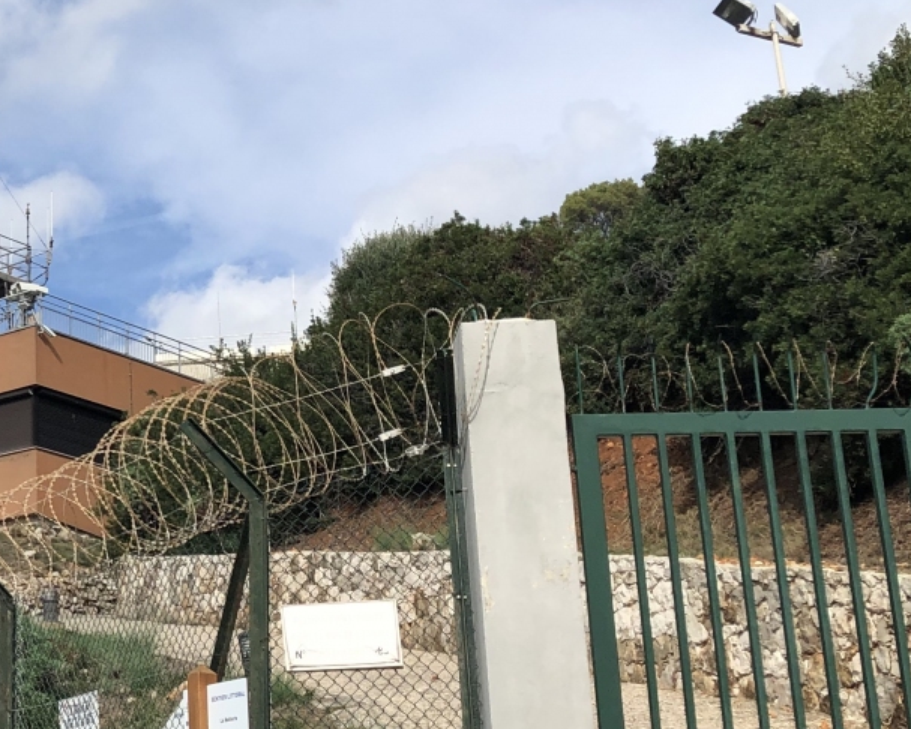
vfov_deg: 21.3
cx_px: -179
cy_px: 378
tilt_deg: +17.6
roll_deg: -2.7
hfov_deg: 24.0
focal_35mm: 72
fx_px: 1942
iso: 25
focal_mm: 3.99
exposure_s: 1/2525
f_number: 1.8
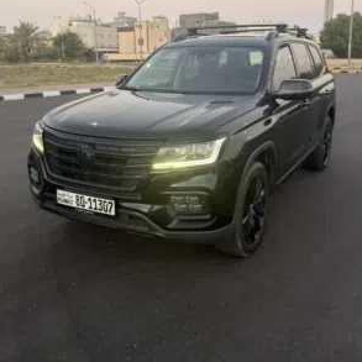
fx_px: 414
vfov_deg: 46.8
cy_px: 135
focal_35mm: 35
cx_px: 183
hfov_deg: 47.2
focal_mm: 6.76
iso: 100
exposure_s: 1/86
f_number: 1.78
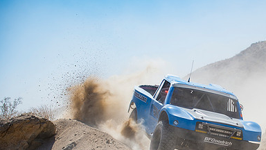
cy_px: 112
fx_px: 1093
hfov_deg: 13.8
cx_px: 192
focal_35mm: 155
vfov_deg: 7.8
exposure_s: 1/2000
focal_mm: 98
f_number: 4
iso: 250
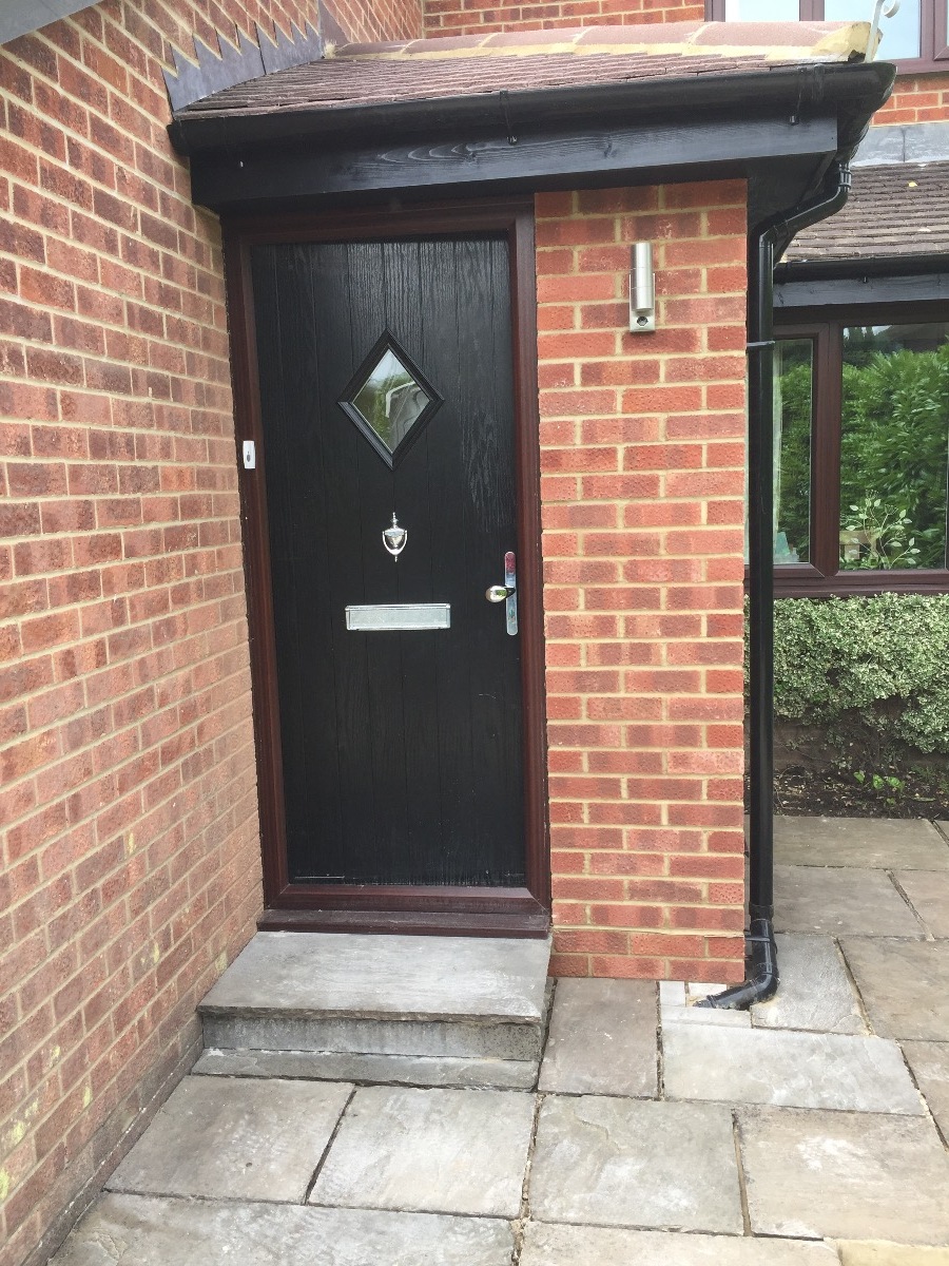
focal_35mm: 29
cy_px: 633
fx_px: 1060
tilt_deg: -7.5
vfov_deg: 61.7
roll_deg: +1.7
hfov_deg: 48.2
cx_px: 474
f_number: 2.2
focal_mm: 4.15
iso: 32
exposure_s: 1/335
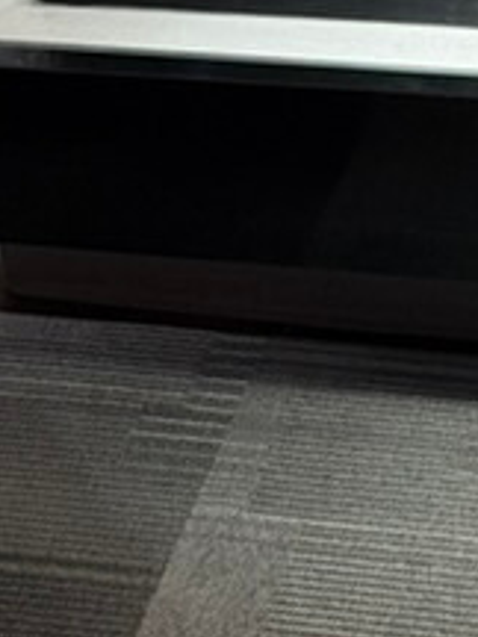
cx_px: 682
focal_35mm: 114
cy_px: -805
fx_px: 2099
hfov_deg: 12.5
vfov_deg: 13.5
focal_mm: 6.76
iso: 250
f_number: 1.78
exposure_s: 1/60
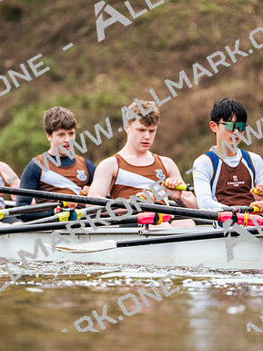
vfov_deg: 2.3
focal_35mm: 870
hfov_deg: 1.7
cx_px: 145
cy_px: 176
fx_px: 8808
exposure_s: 1/2000
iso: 2500
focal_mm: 600
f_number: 6.3
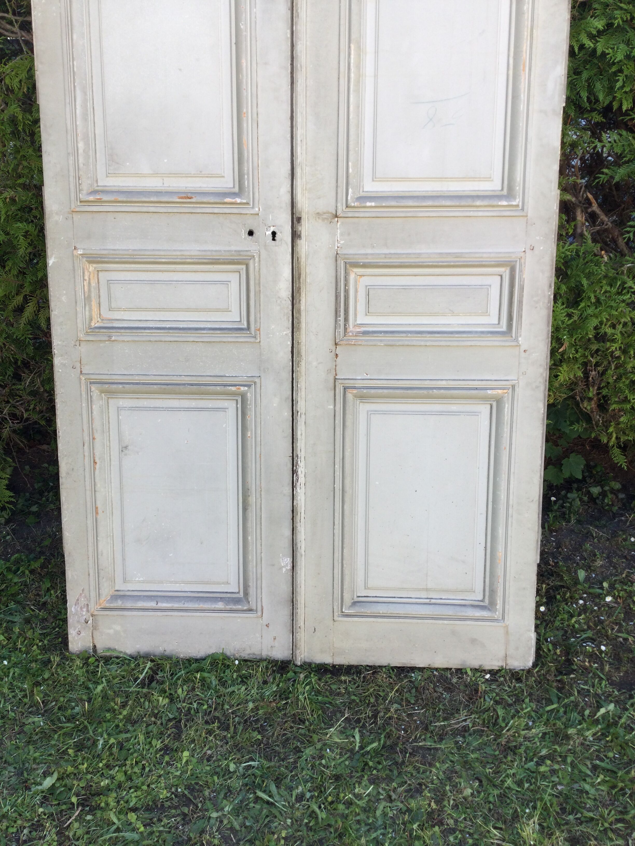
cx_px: 318
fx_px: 758
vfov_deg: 58.4
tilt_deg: -22.2
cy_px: 423
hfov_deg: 45.4
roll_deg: -0.6
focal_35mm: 31
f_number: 2.4
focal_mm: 3.3
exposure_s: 1/100
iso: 25
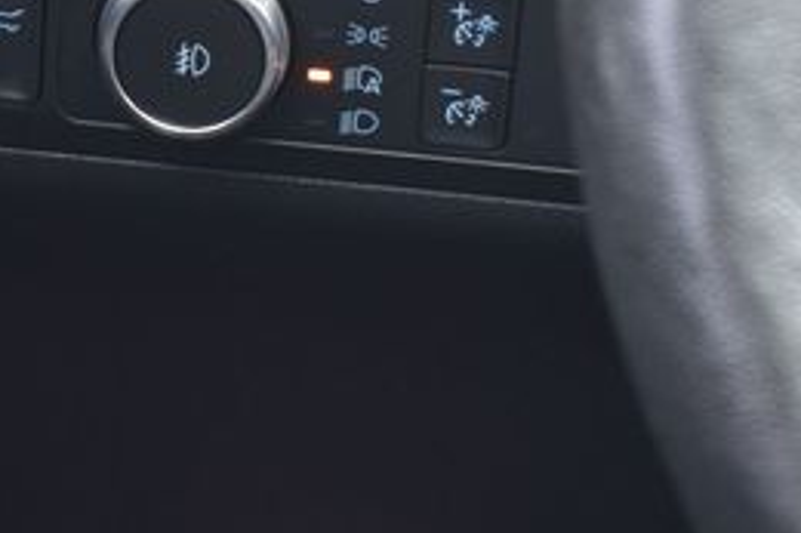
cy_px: 431
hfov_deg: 10.0
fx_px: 4519
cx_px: -12
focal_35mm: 203
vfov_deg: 6.7
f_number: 6.3
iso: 800
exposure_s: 1/15
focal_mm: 55
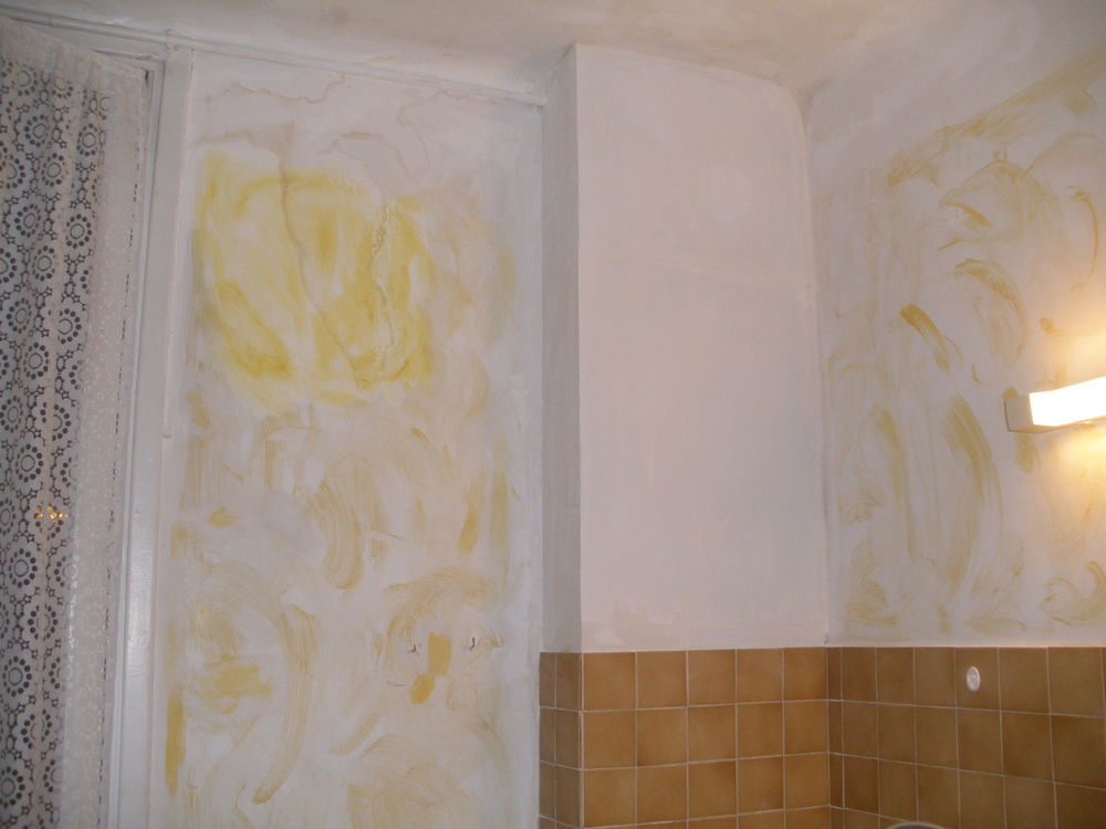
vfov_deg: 39.7
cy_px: 414
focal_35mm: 36
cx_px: 553
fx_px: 1150
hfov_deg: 51.4
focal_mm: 6.3
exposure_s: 1/30
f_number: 3.5
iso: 160
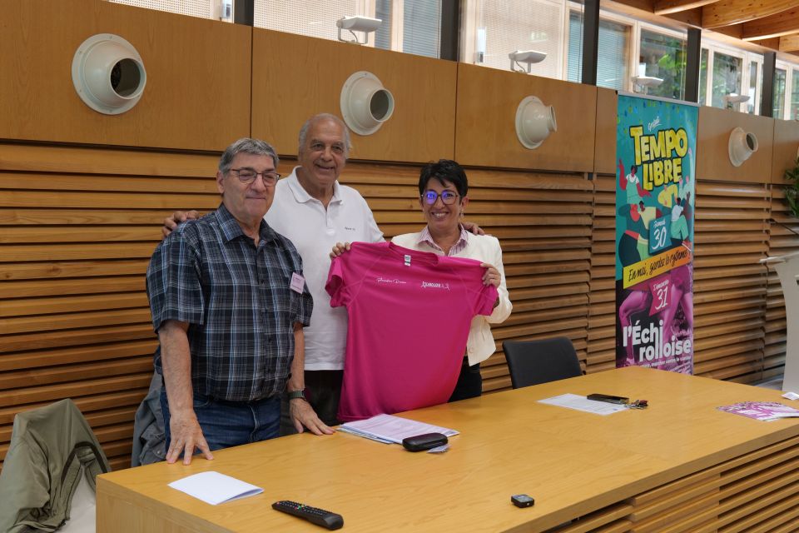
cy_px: 266
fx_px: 954
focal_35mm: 43
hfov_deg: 45.4
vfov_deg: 31.2
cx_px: 400
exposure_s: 1/60
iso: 1600
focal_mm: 43
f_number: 4.9
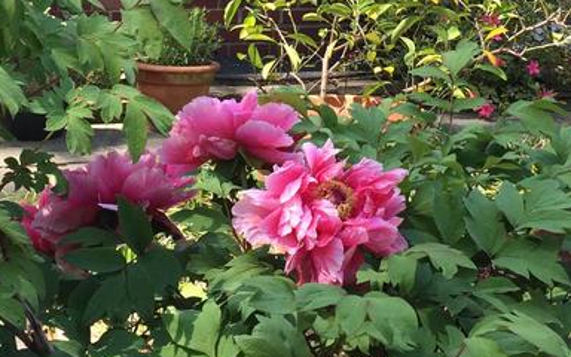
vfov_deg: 15.3
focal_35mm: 82
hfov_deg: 25.2
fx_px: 1276
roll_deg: -1.8
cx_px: 329
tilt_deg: -1.8
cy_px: -74
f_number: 2.2
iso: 32
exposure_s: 1/213
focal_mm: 4.15
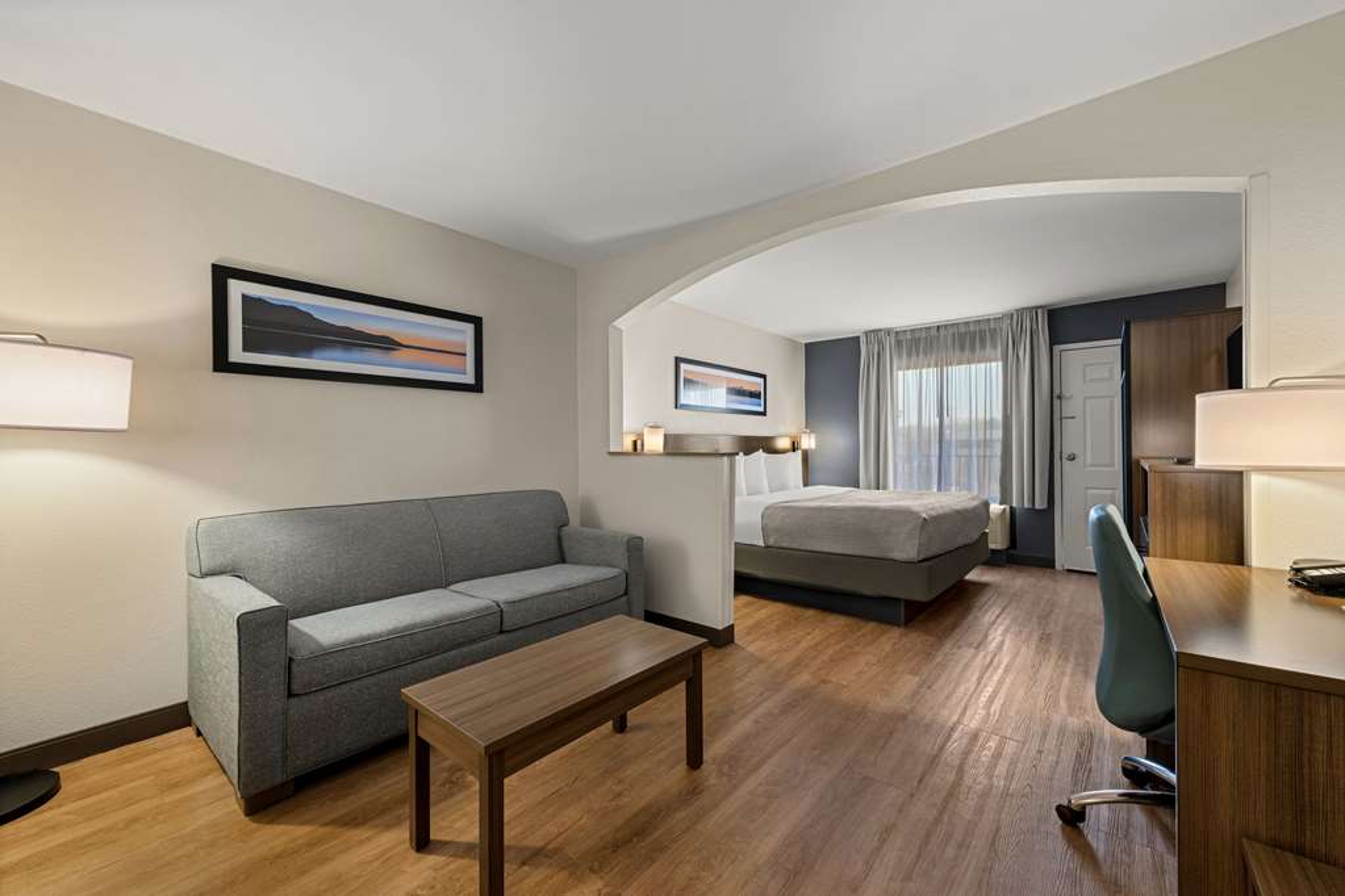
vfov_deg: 81.2
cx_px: 672
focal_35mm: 14
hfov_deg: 104.3
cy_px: 448
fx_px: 523
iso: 320
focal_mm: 14
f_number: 11
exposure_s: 1.3
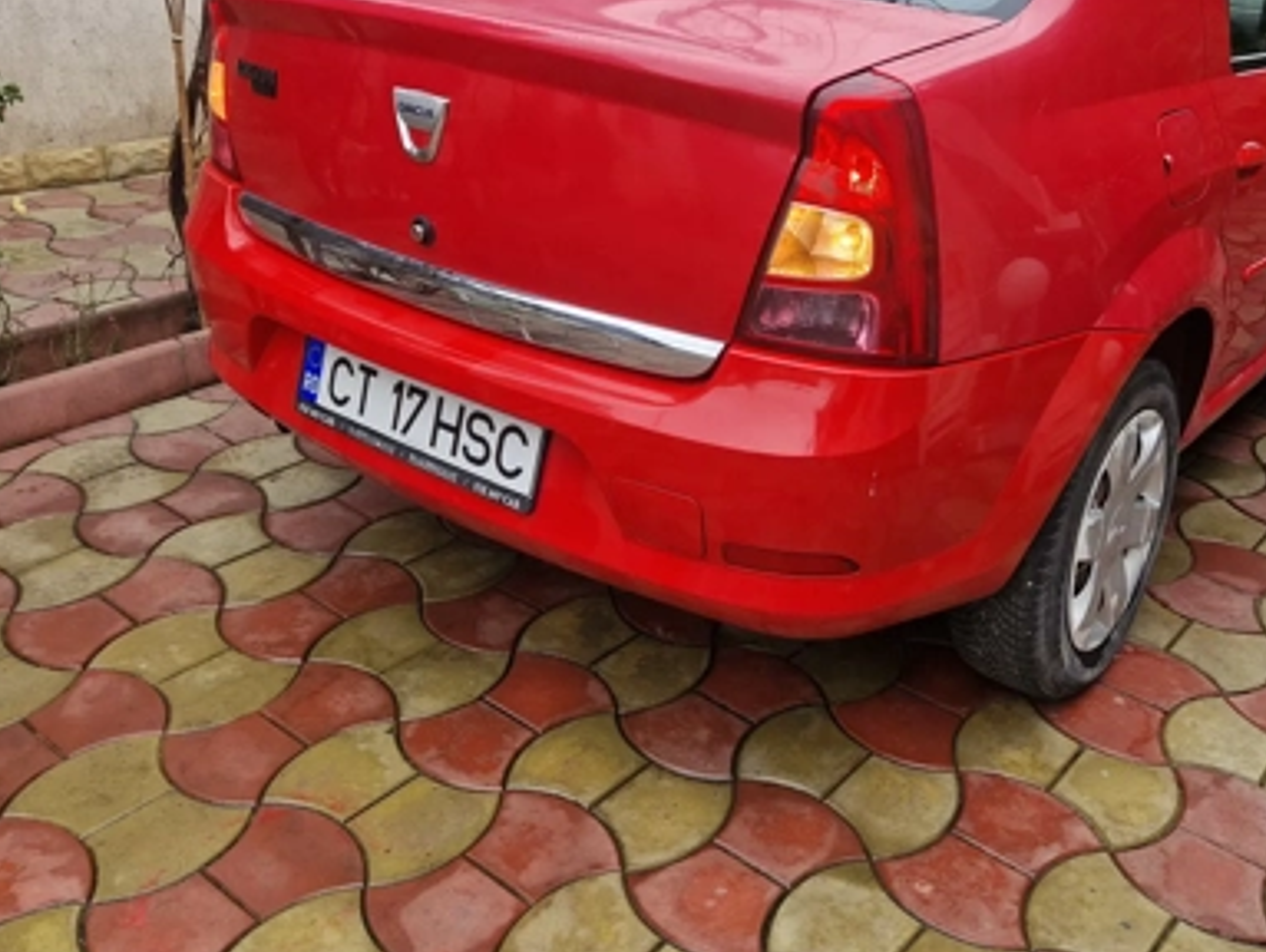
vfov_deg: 39.2
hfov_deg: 51.0
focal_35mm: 36
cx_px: 754
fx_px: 1318
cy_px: 311
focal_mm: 5.4
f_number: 1.8
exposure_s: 1/180
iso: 50
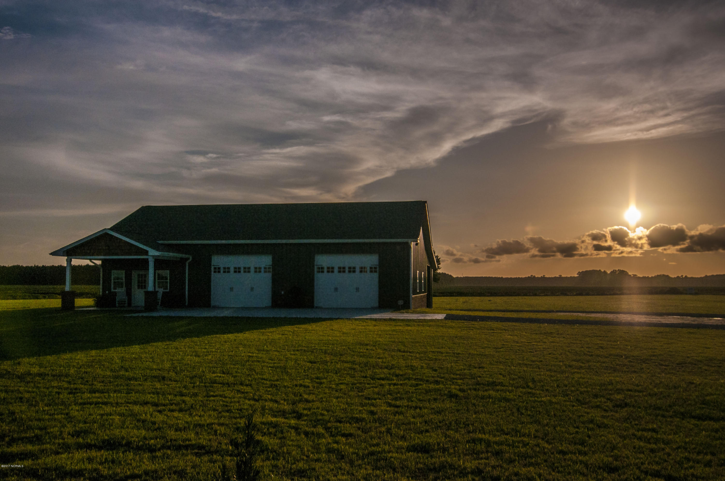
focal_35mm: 36
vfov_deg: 36.8
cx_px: 362
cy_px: 240
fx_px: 724
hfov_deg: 53.2
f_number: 5.6
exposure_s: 1/8000
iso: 250
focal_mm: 24
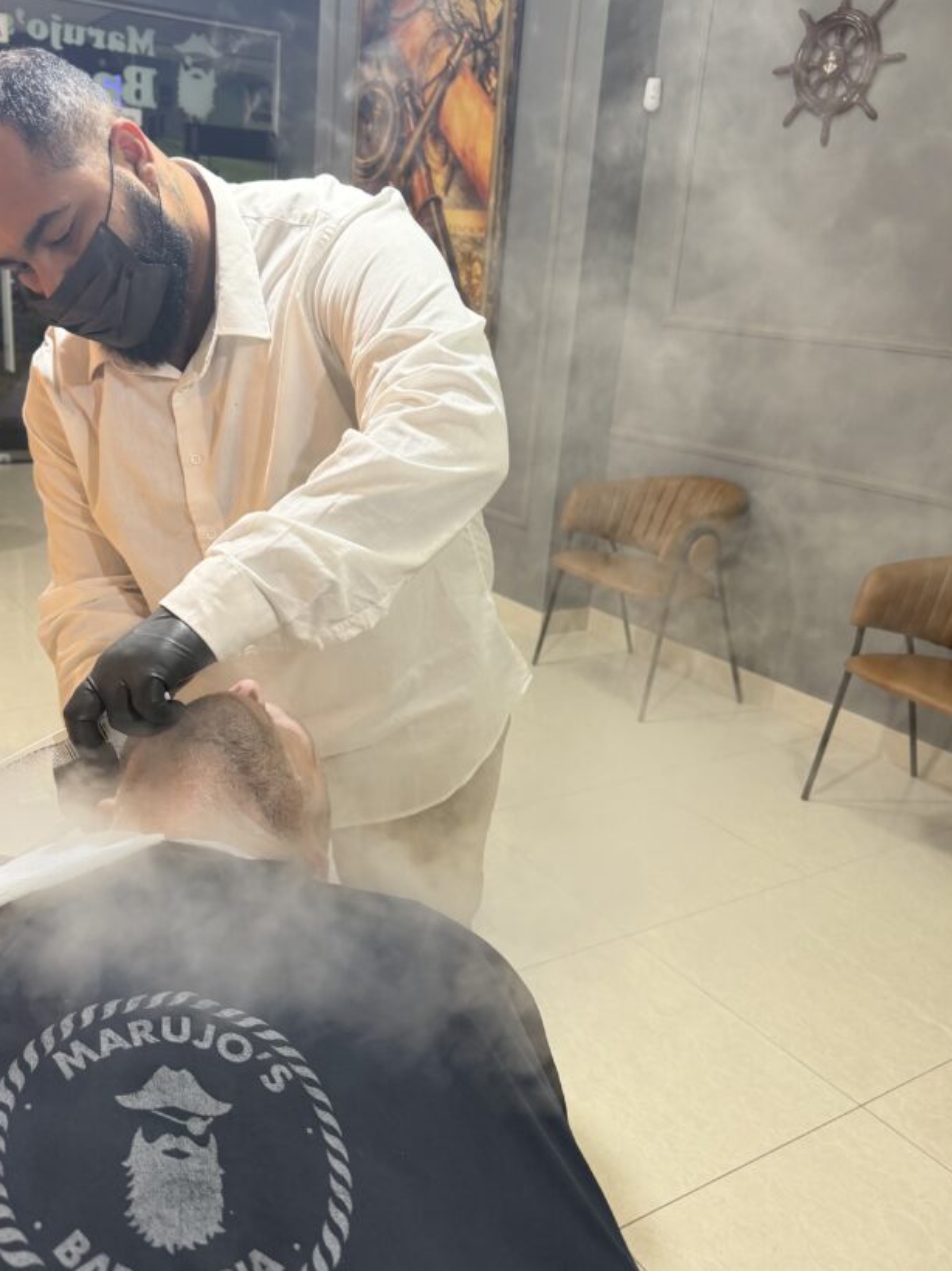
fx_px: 1100
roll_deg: -4.1
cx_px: 375
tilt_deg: -17.6
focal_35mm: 30
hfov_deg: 46.5
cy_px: 615
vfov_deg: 60.0
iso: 160
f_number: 1.78
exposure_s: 1/60
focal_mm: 6.76
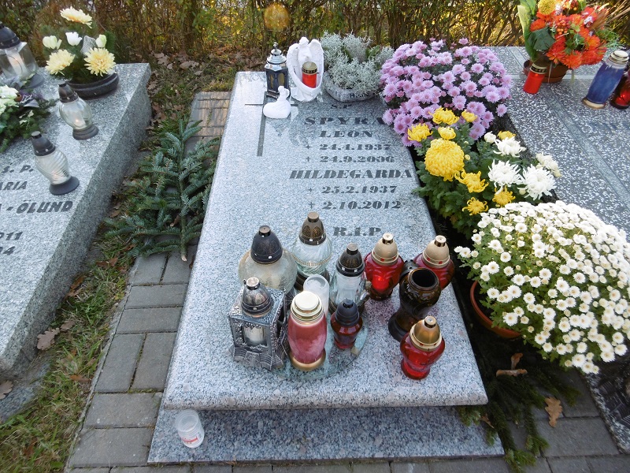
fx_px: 437
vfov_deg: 56.8
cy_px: 236
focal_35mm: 24
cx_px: 315
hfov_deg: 71.6
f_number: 3.1
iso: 100
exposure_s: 1/100
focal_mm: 4.3
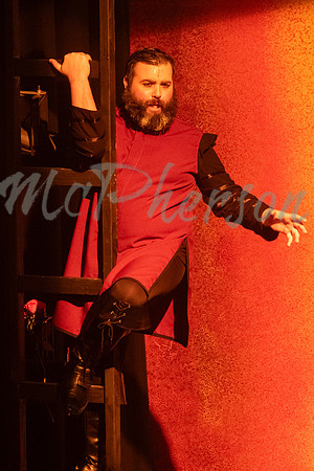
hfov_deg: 4.9
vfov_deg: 7.4
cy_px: 237
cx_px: 200
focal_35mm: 279
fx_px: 3646
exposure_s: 1/125
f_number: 3.6
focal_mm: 119.2
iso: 4000
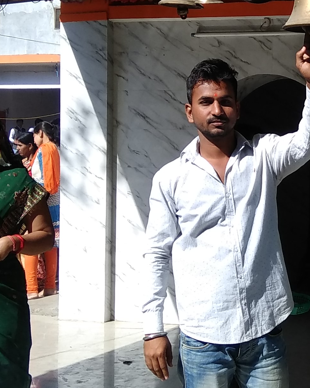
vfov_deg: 27.1
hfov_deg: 20.6
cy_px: 157
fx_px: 802
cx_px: 361
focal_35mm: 70
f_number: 2
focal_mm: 3.57
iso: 100
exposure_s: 1/922
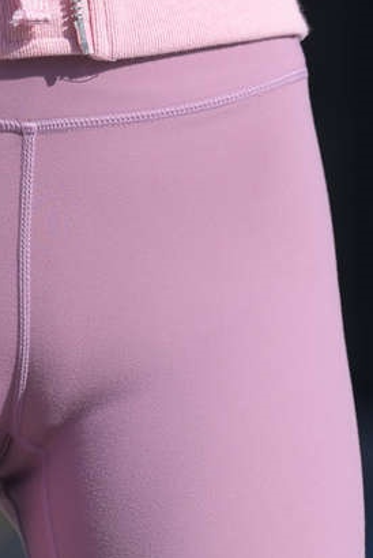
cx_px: 118
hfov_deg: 2.3
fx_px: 9184
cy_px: -312
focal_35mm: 592
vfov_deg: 3.5
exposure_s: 1/1600
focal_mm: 135
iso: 140
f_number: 4
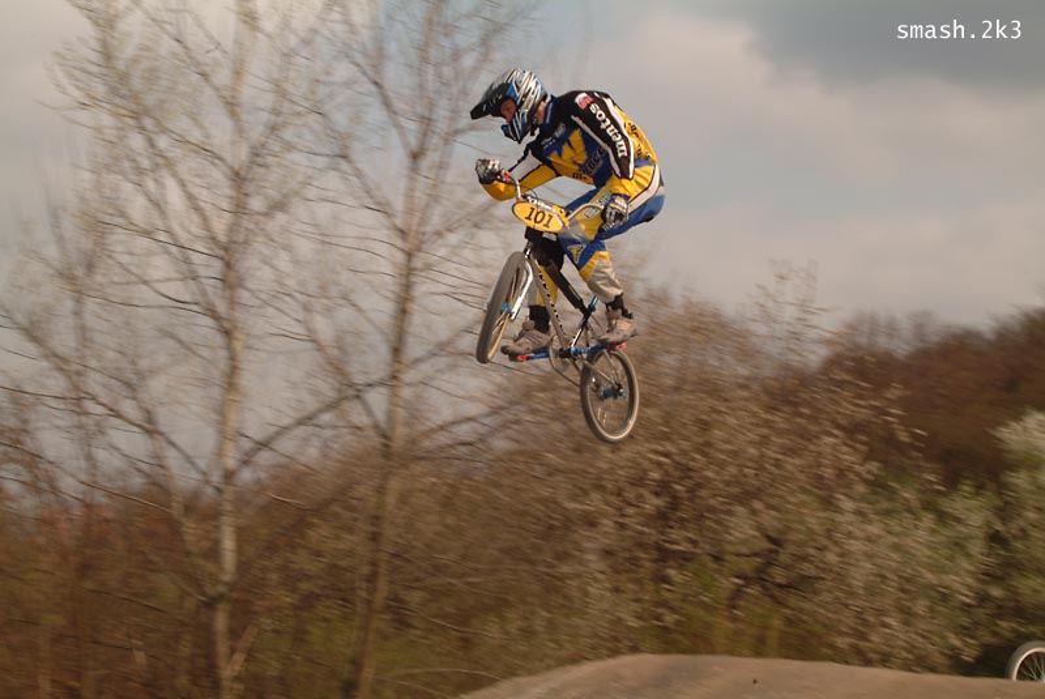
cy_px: 350
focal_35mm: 52
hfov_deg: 37.8
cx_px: 522
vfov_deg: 25.8
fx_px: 1525
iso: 100
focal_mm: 35
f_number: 11
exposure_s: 1/125
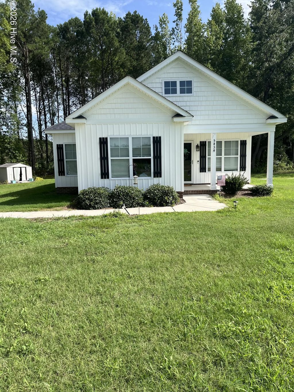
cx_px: 147
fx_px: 294
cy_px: 196
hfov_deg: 53.1
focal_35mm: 26
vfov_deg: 67.3
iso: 50
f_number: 1.6
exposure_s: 1/2571
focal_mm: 5.1
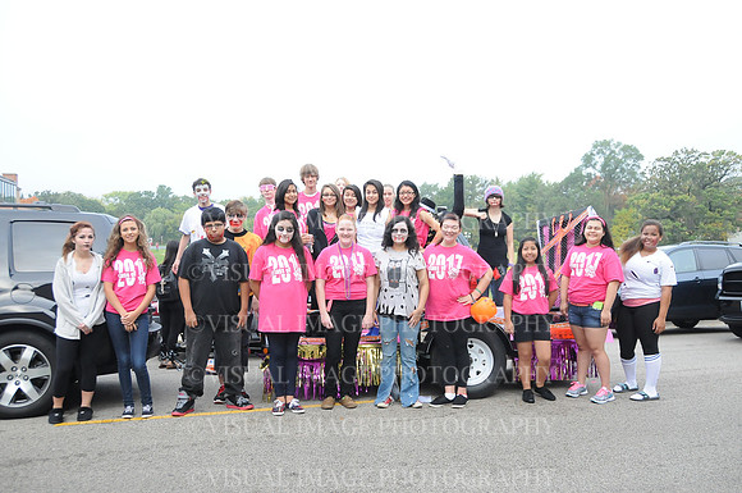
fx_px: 617
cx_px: 371
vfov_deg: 43.5
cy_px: 246
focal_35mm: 30
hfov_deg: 62.0
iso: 1250
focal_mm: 20
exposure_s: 1/640
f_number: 3.5
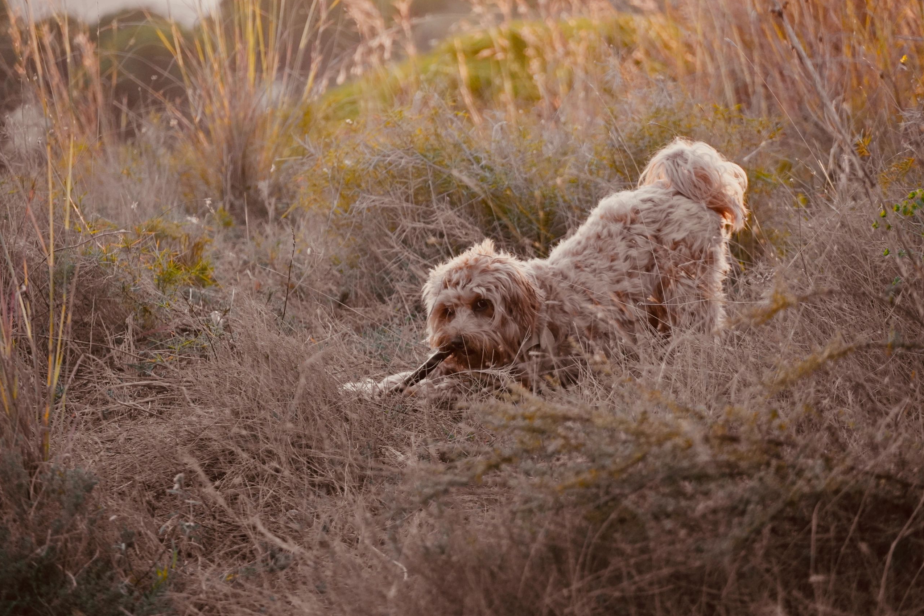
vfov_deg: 6.7
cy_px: 307
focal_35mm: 204
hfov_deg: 10.1
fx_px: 5222
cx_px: 463
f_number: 5.6
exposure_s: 1/250
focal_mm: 135
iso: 2000
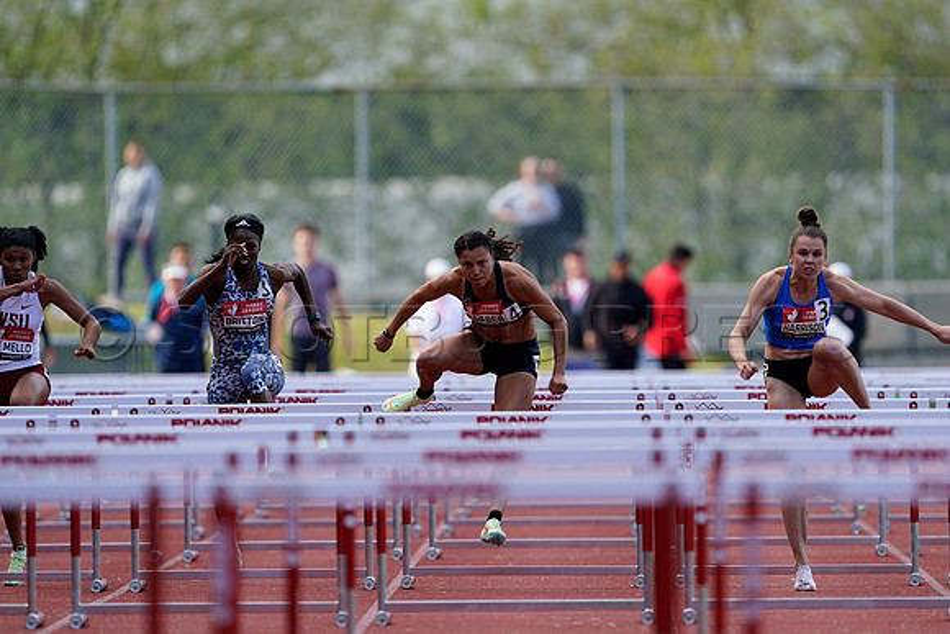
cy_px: 317
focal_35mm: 600
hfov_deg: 3.4
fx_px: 15836
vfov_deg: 2.3
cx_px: 475
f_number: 5
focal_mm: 600
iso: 500
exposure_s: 1/640
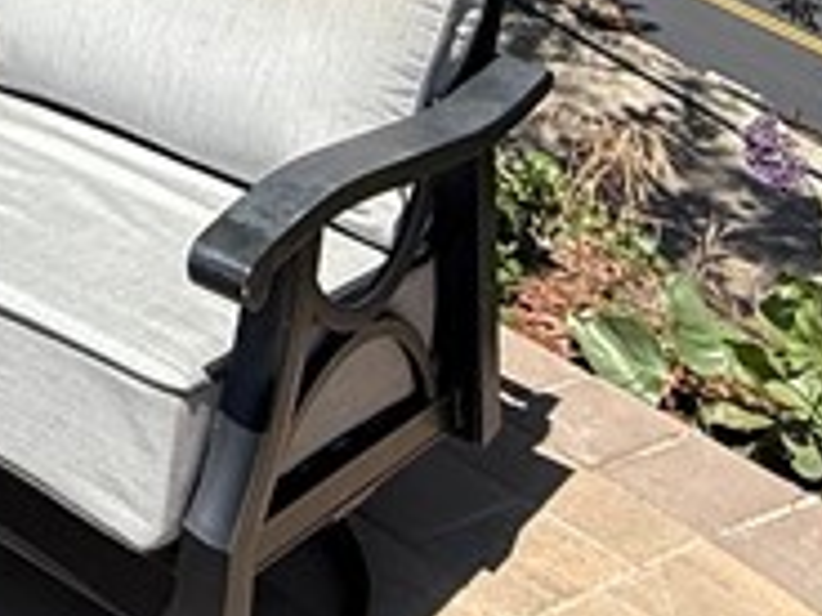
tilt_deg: -3.1
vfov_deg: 15.6
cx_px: -496
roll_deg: -1.7
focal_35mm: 78
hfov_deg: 20.4
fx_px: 1852
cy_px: -562
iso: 50
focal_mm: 2.22
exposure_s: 1/1572
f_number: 2.2
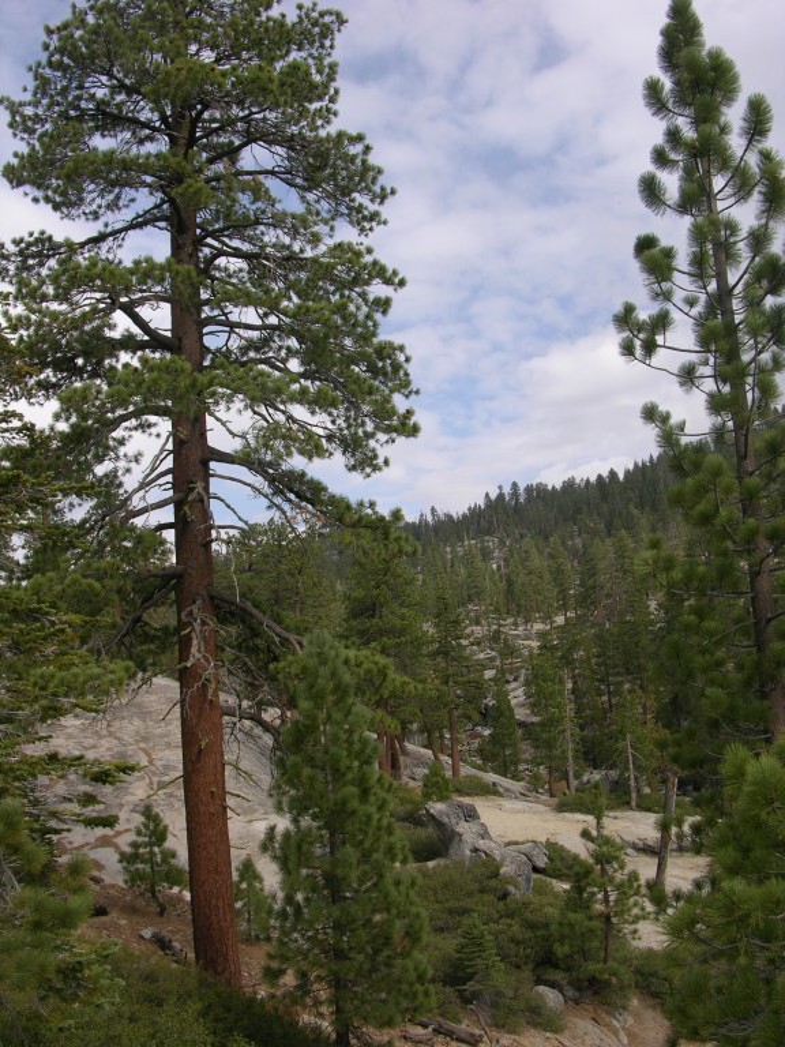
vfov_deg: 52.6
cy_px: 524
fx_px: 1058
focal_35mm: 35
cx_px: 392
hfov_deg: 40.7
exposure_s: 1/254
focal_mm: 8.9
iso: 50
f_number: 5.6
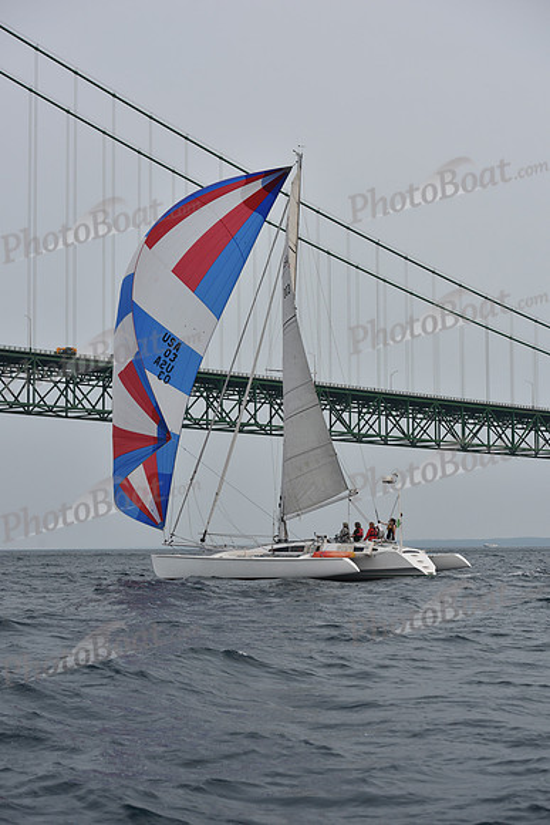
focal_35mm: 70
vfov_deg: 28.8
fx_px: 1603
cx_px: 275
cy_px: 412
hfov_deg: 19.5
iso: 250
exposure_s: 1/1000
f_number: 6.3
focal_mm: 70
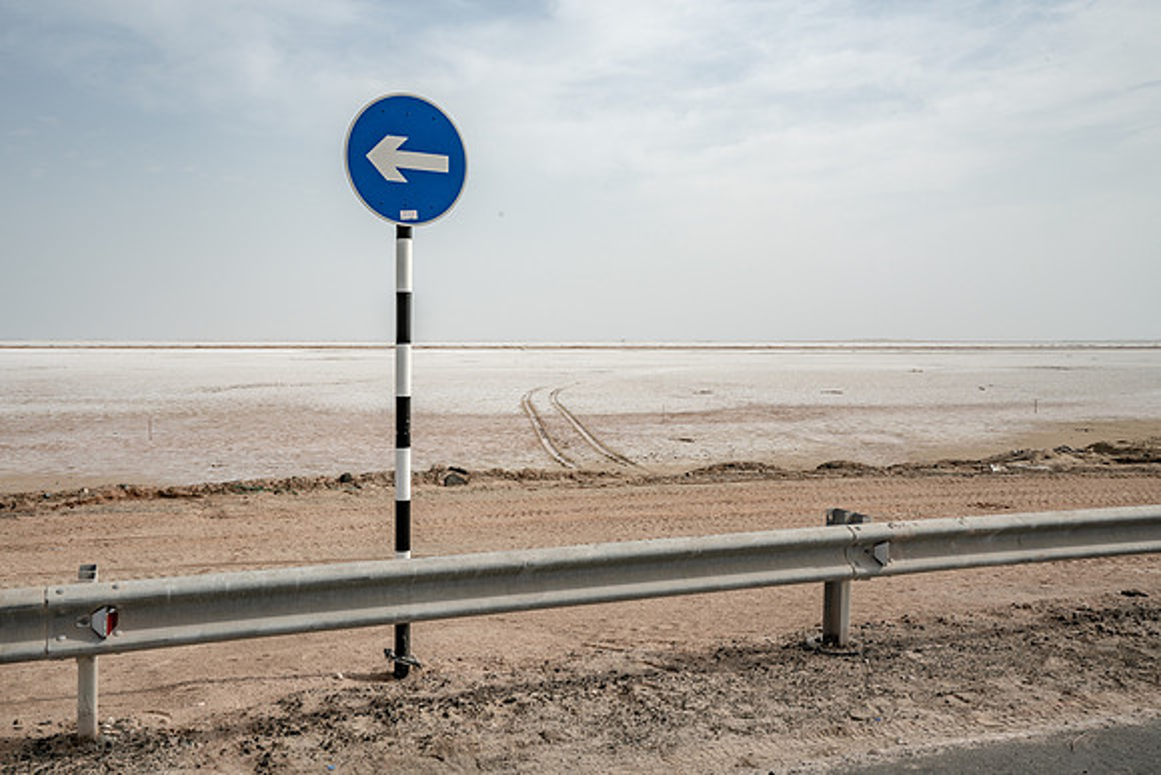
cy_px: 381
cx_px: 515
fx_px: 1007
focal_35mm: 31
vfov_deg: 42.1
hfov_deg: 59.8
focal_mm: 28
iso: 100
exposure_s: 1/60
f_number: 20
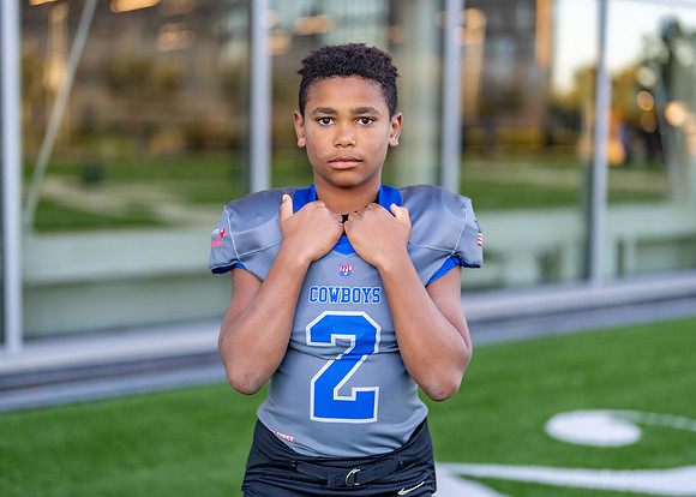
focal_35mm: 56
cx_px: 351
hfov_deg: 35.0
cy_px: 241
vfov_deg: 25.4
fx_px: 1103
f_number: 1.2
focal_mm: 50
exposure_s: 1/400
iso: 100
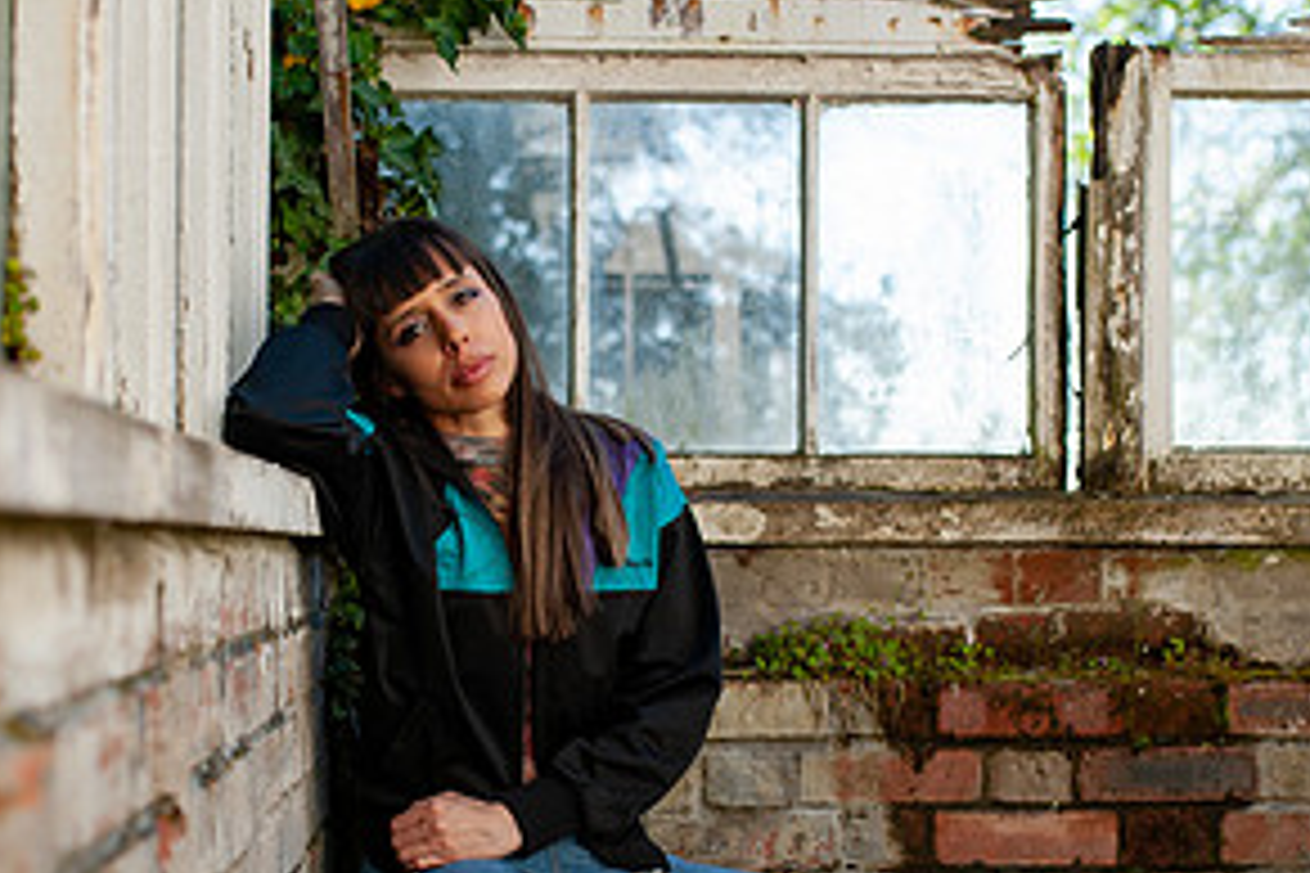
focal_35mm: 73
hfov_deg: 27.7
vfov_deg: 18.6
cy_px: 601
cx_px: 585
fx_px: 2656
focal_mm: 35
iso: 320
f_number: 2.5
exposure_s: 1/2000
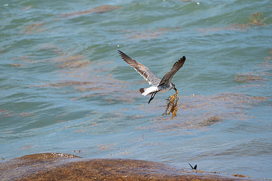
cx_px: 136
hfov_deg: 5.2
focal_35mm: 400
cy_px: 90
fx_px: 3023
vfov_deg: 3.4
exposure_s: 1/1250
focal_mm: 400
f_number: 10
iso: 640
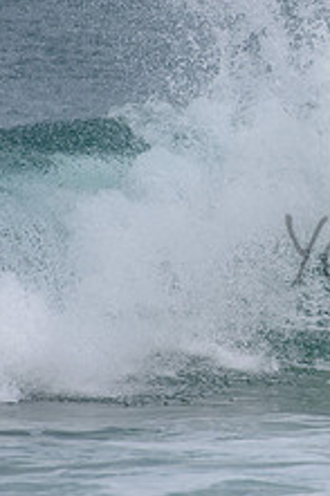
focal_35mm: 1312
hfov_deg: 1.0
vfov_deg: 1.6
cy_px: 230
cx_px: 516
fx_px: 18067
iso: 220
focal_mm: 500
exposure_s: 1/2000
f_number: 5.6
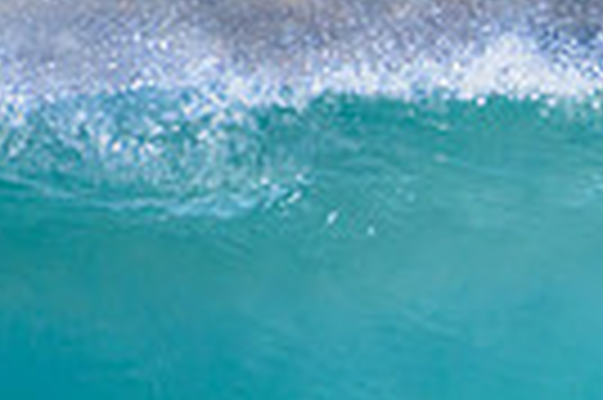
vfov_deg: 0.3
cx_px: 1053
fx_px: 72589
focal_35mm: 4339
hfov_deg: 0.5
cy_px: 748
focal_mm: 1000
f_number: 11
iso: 1800
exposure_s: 1/2000
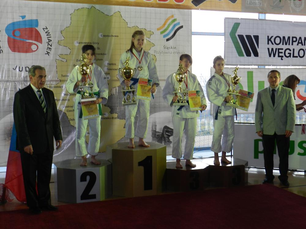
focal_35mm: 46
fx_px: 407
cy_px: 114
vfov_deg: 31.5
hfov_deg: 41.2
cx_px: 153
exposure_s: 1/30
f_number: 4.2
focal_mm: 8.1
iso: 200
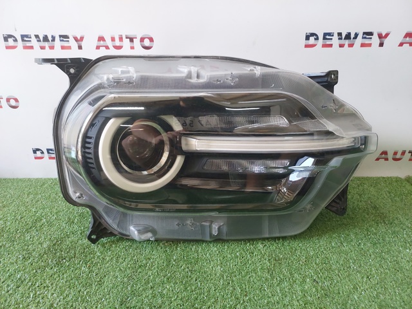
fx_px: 333
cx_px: 206
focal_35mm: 28
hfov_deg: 63.4
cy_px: 154
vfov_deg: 49.7
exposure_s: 1/120
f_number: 1.8
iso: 250
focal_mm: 5.32
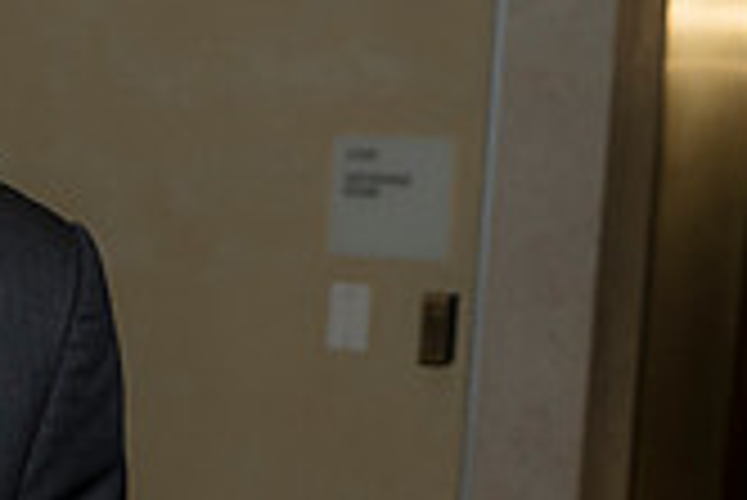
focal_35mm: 112
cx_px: -342
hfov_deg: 16.7
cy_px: 439
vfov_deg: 12.2
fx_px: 2326
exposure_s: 1/125
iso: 800
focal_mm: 32
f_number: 5
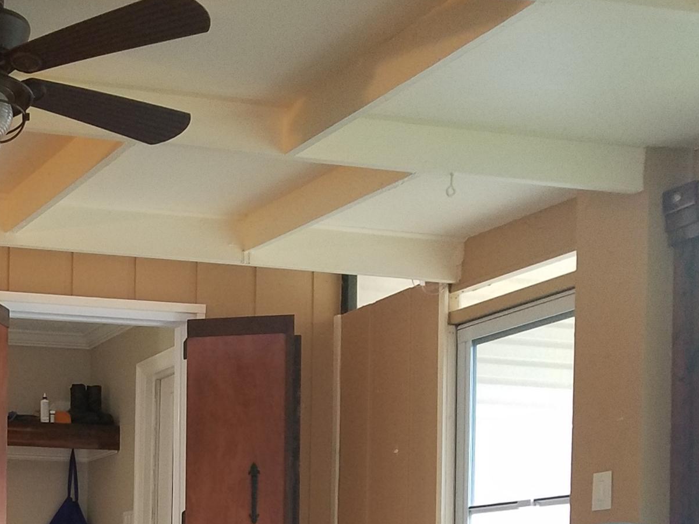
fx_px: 1313
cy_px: 614
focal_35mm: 65
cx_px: -63
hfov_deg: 27.4
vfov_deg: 21.2
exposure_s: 1/24
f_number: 1.7
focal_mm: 4.2
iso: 200
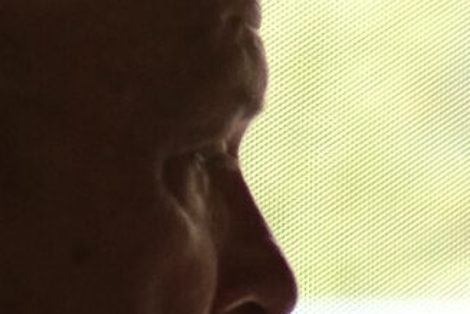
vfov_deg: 3.4
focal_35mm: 391
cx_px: 1176
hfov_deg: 5.1
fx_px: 5104
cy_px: 871
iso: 400
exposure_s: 1/180
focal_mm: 33
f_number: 1.4
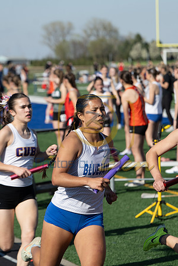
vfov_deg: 11.9
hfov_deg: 8.0
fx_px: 1276
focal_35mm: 172
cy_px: 133
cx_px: 89
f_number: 4.5
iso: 100
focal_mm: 115
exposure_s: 1/1000
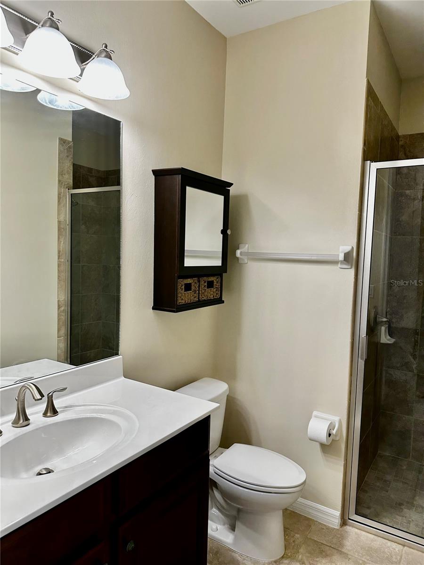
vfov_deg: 71.6
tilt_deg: -4.2
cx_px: 212
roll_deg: -1.8
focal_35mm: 24
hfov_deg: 56.8
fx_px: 392
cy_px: 282
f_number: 1.78
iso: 125
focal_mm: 6.86
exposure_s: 1/120
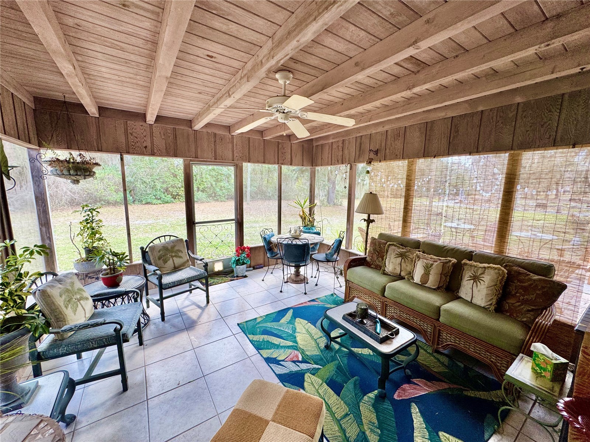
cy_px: 221
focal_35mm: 14
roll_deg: -1.2
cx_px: 295
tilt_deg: -10.5
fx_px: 239
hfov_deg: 102.1
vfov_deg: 85.7
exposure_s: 1/99
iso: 100
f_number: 2.2
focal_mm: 2.22
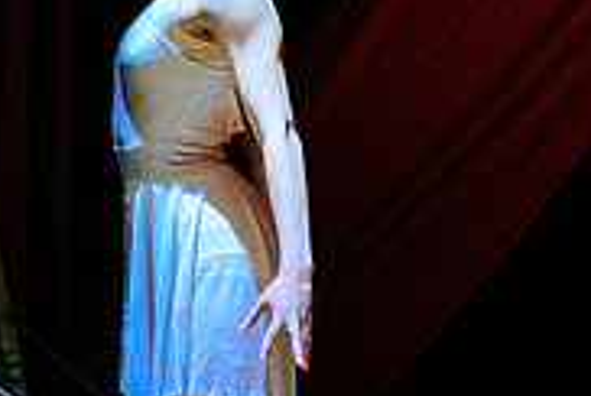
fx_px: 4045
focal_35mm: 246
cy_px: 101
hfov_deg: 8.3
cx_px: 588
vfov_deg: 5.6
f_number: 2.8
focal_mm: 69
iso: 1600
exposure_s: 1/250
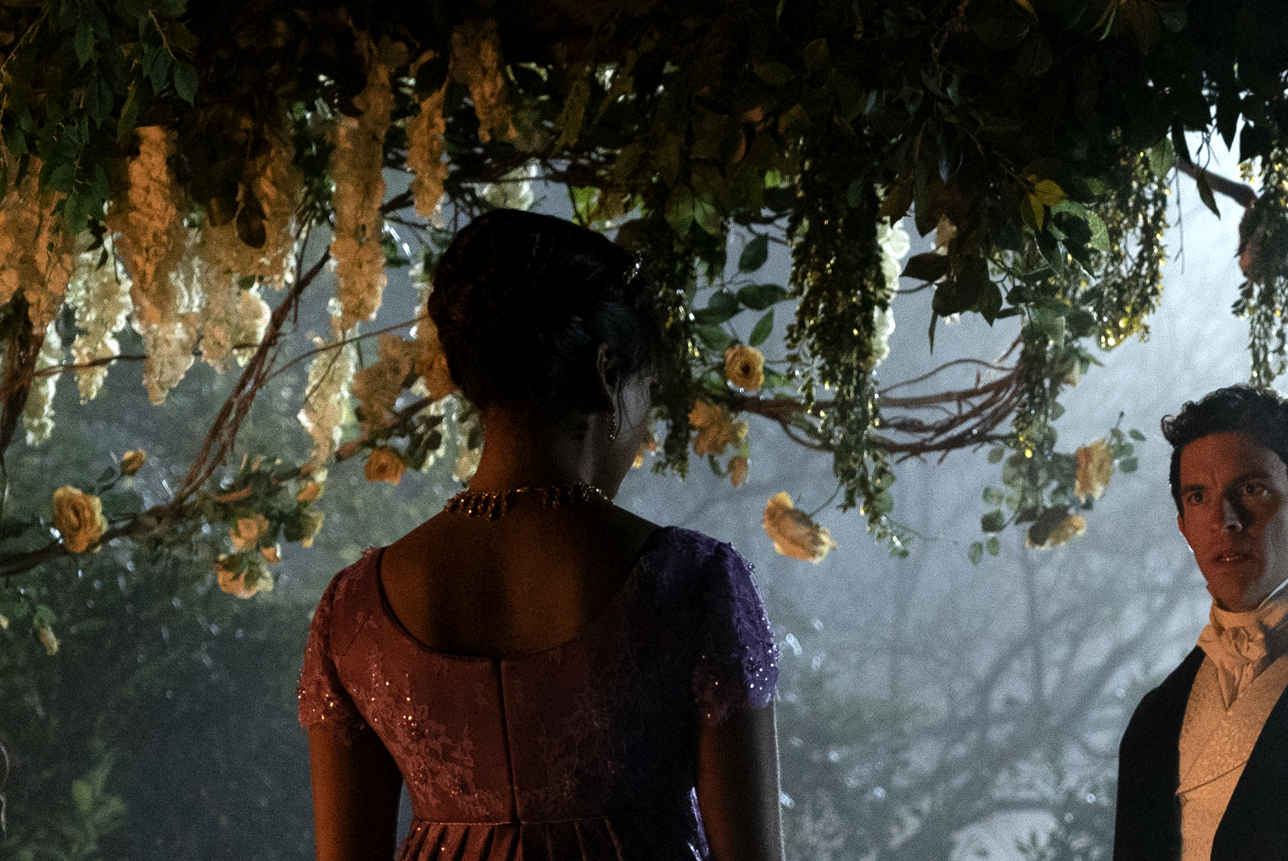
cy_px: 861
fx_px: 4582
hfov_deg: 16.0
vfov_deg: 10.6
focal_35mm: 128
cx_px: 899
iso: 6400
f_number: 4
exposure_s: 1/30
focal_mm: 61
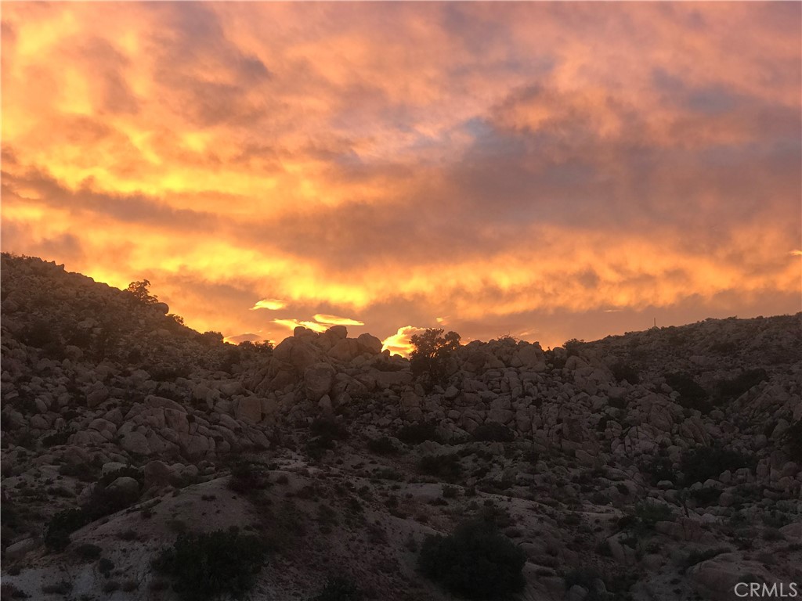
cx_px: 401
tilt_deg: +9.0
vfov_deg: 25.7
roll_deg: +0.1
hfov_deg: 33.8
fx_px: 1321
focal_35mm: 57
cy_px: 300
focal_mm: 6.6
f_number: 2.8
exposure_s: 1/60
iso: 40
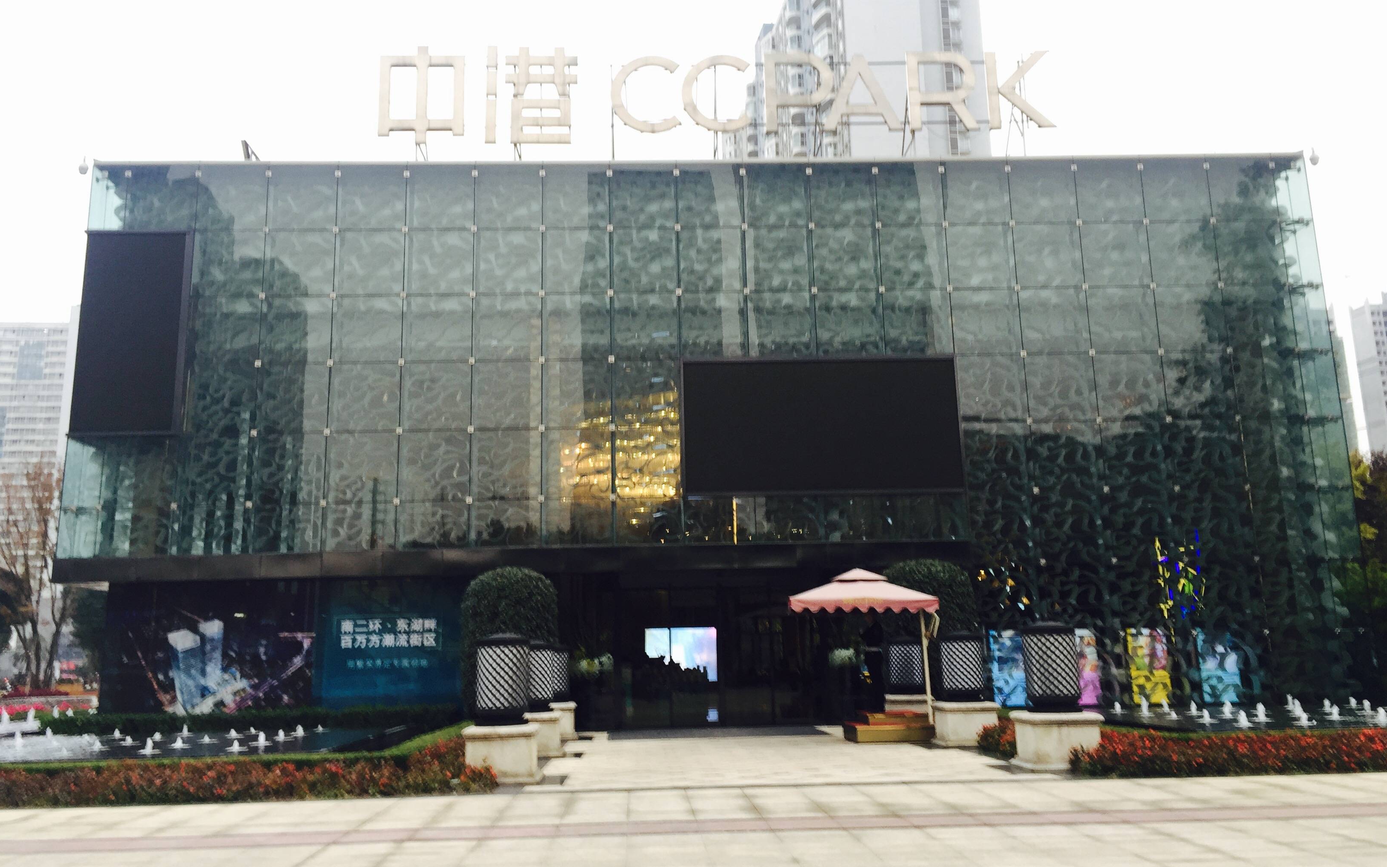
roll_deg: +0.8
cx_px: 690
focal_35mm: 31
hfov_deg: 61.2
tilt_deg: +13.3
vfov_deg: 40.6
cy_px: 407
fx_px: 1172
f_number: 2.2
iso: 40
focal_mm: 4.15
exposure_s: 1/50
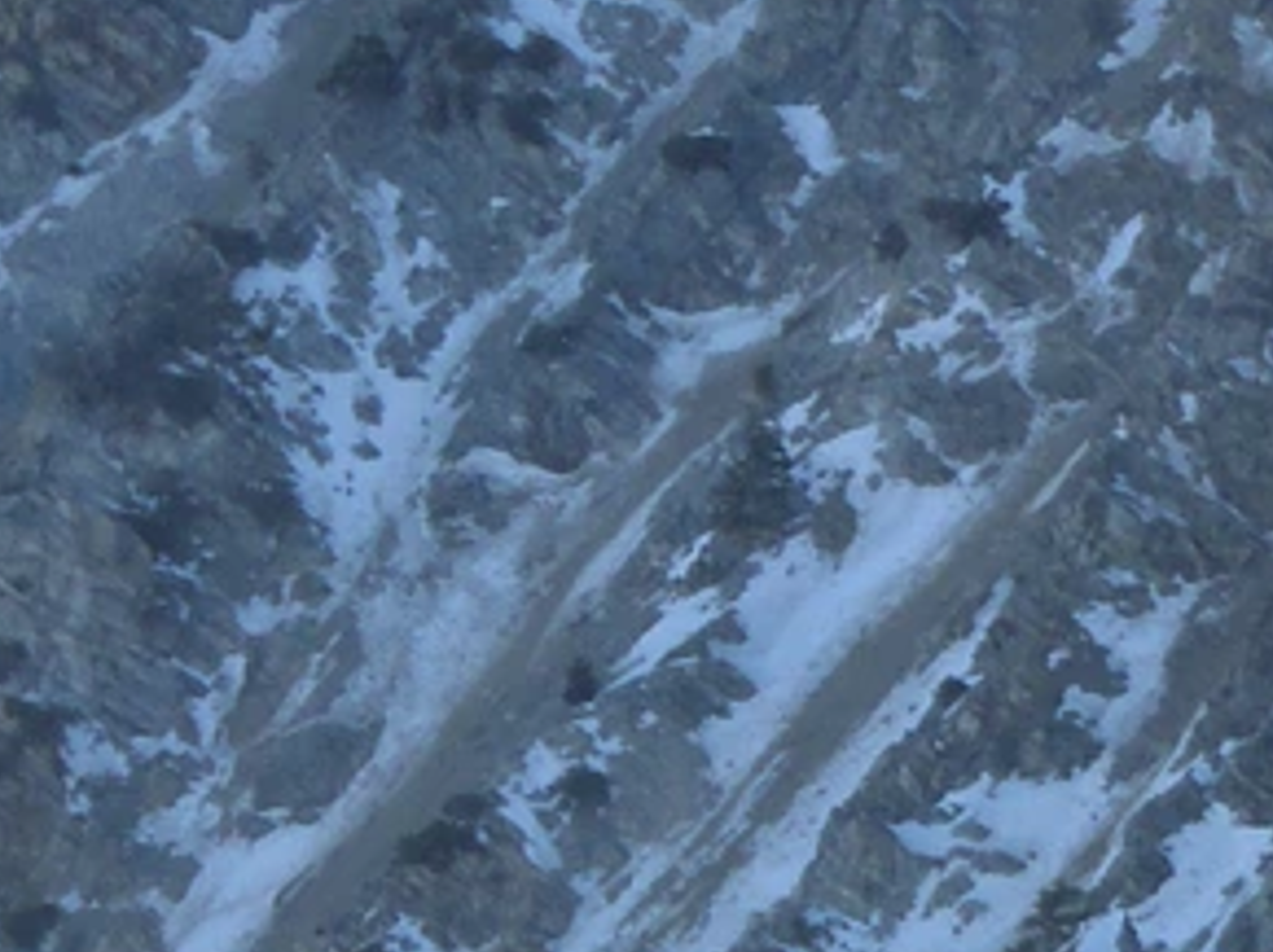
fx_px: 11685
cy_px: 474
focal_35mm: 318
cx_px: 632
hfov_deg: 6.2
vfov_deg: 4.7
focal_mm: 11.43
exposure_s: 1/160
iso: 80
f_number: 5.4
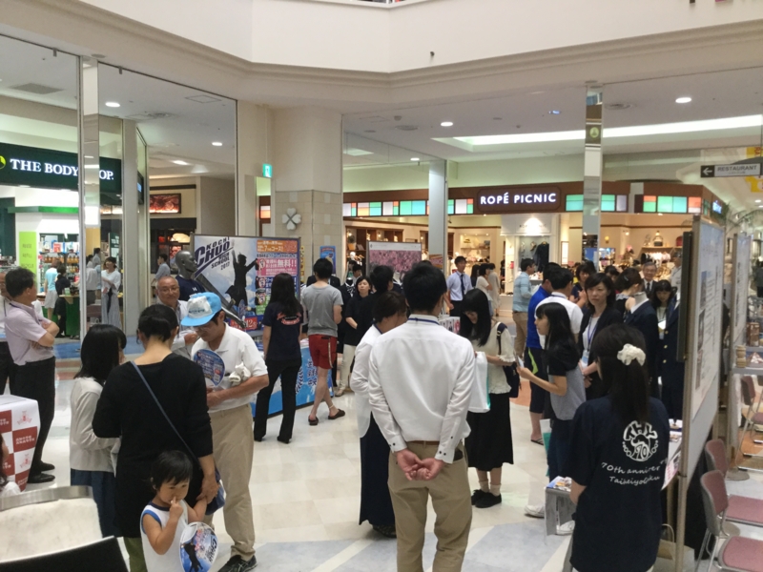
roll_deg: -0.2
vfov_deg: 45.4
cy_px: 286
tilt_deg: -3.6
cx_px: 382
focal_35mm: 31
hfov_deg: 58.4
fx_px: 683
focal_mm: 3.3
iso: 40
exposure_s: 1/30
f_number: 2.4
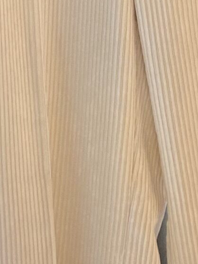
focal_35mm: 188
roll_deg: +3.2
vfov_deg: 10.0
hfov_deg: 7.8
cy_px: -202
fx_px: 1435
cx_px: -87
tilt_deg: -3.9
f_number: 1.8
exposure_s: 1/100
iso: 125
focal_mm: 4.25
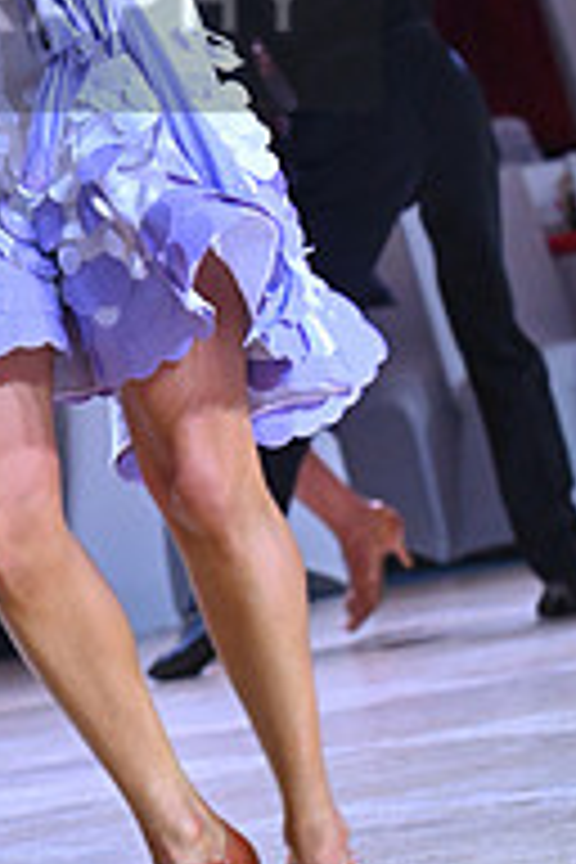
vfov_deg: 5.0
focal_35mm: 408
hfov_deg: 3.4
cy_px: -36
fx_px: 9791
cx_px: -236
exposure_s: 1/400
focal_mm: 135
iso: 4000
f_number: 7.1
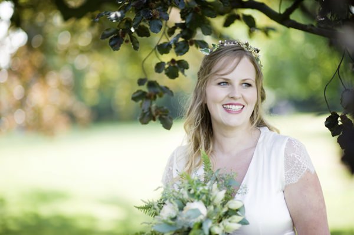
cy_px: 118
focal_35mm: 85
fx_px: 834
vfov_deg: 16.0
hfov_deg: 24.0
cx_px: 177
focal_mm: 85
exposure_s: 1/1600
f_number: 1.4
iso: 320
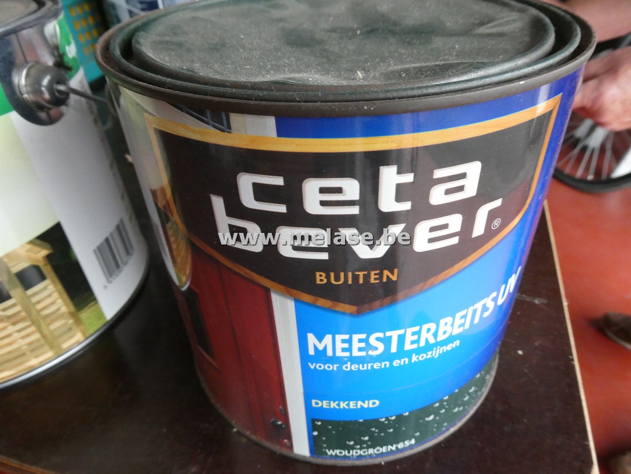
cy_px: 237
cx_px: 316
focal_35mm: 24
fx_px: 437
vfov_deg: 56.8
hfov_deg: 71.6
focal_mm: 4.3
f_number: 3.3
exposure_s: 1/125
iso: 400
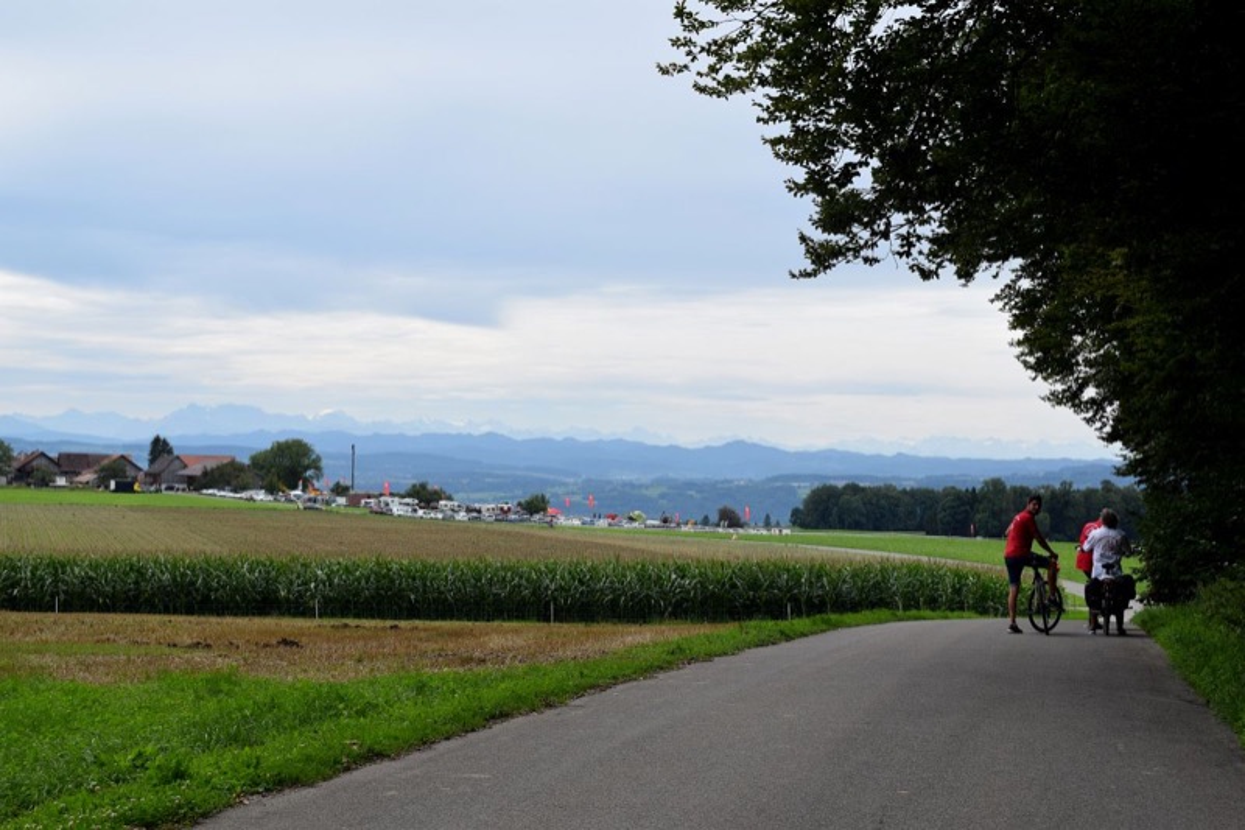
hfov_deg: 35.1
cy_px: 415
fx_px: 1971
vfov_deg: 23.8
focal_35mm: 57
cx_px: 622
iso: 200
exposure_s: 1/320
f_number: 9
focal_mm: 38
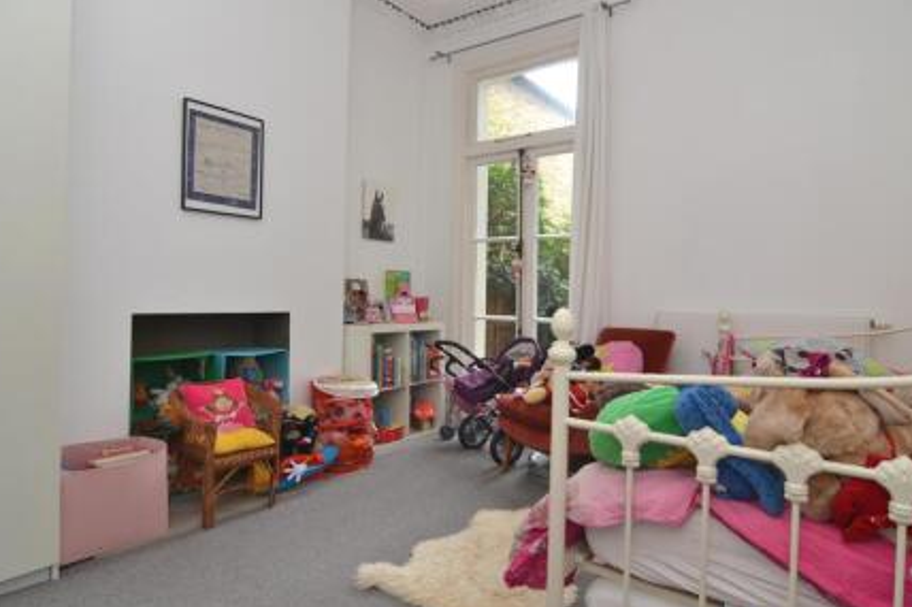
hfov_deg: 84.0
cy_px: 286
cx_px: 473
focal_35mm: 20
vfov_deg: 61.8
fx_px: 506
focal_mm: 12
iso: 400
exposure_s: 1/60
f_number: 5.6
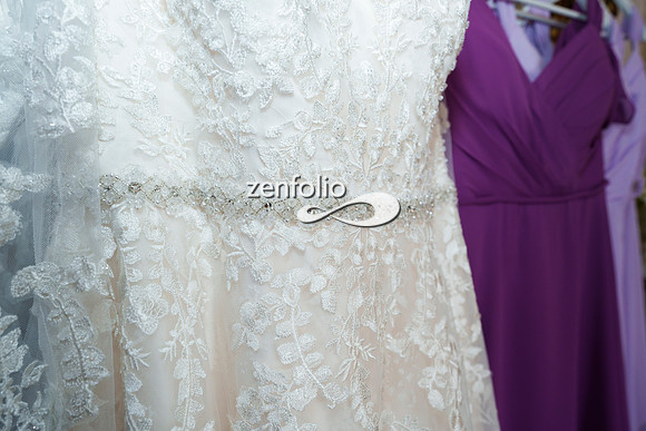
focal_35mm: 21
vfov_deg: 59.5
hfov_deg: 81.2
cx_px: 323
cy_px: 216
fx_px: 377
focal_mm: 21
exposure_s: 1/100
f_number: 4
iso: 800
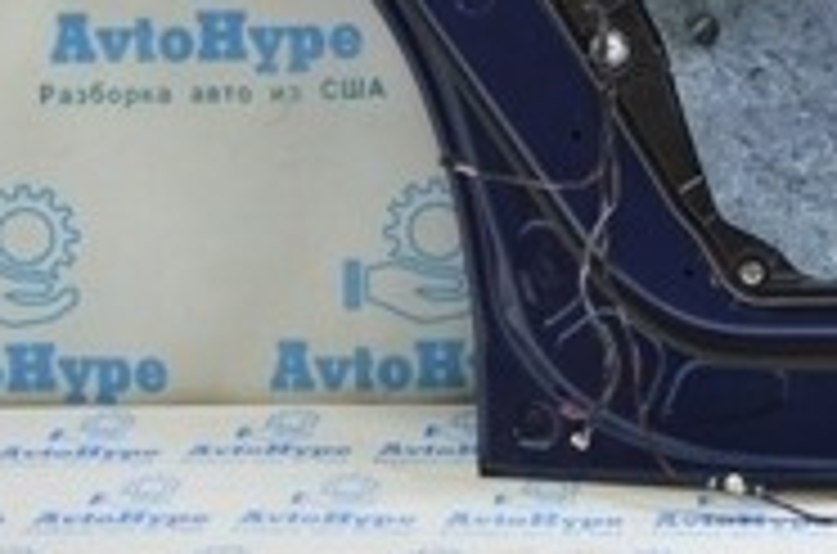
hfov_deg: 21.7
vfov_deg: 13.4
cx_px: 639
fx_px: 2157
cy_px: -394
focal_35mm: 93
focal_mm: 18
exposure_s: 1/40
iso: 400
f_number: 3.5
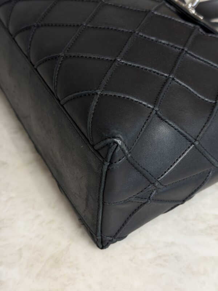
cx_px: 109
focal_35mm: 48
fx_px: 403
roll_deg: +2.5
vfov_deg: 39.7
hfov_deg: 30.3
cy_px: 146
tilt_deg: -44.7
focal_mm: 6.76
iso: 50
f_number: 1.78
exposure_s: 1/60
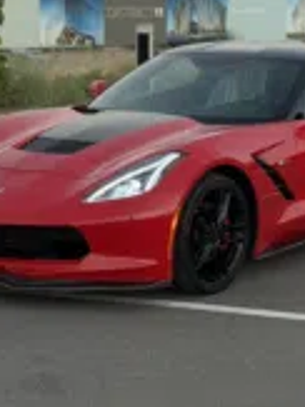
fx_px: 1388
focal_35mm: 118
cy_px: 30
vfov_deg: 16.5
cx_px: 180
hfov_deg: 12.5
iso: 80
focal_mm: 6.76
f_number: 1.78
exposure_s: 1/117
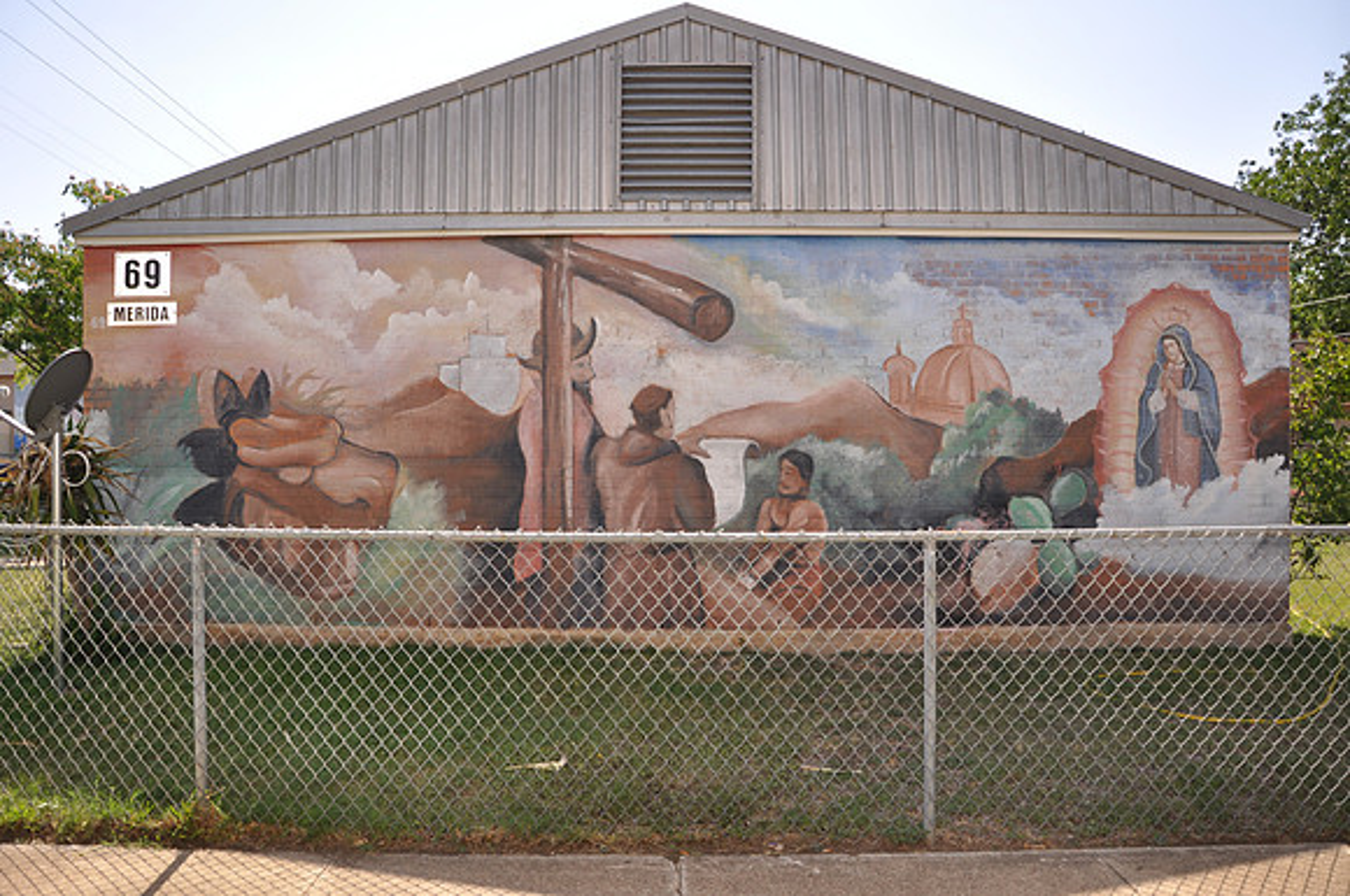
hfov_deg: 67.5
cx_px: 675
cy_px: 448
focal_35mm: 27
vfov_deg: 47.8
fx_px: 1011
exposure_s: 1/200
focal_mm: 18
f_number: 5.6
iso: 200
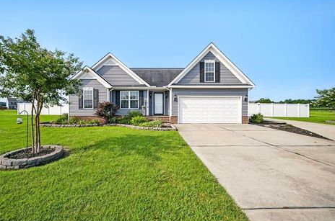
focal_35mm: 15
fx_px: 135
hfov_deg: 102.2
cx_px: 157
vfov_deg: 78.8
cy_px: 112
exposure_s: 1/400
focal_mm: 9
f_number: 8
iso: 250
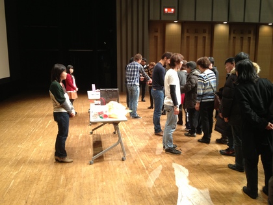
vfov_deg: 40.7
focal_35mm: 35
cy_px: 102
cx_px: 136
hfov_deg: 52.6
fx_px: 276
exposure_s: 1/20
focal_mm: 4.28
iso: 125
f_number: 2.4
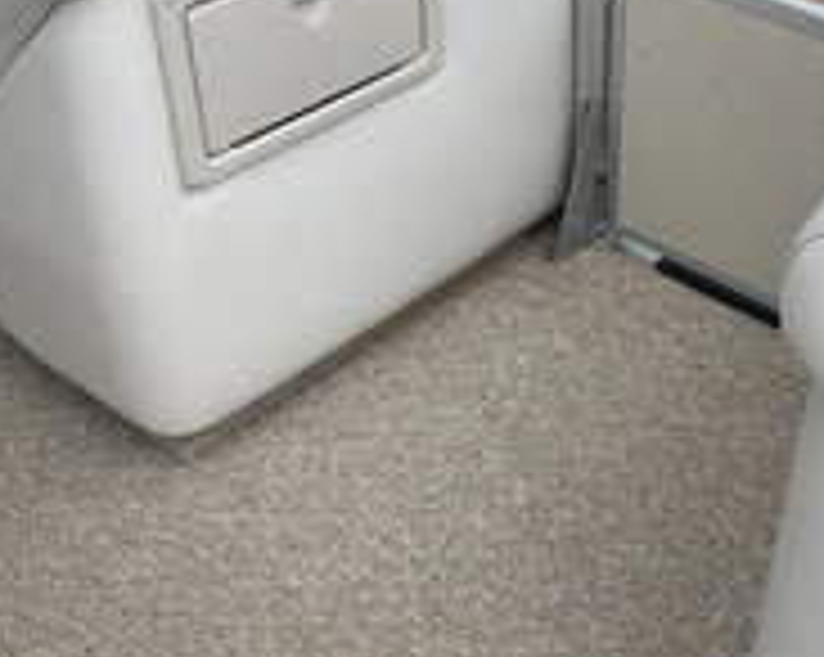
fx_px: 1510
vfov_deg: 24.5
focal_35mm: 62
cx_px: 590
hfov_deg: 30.1
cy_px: 248
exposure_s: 1/2801
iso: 25
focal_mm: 3
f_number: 1.8
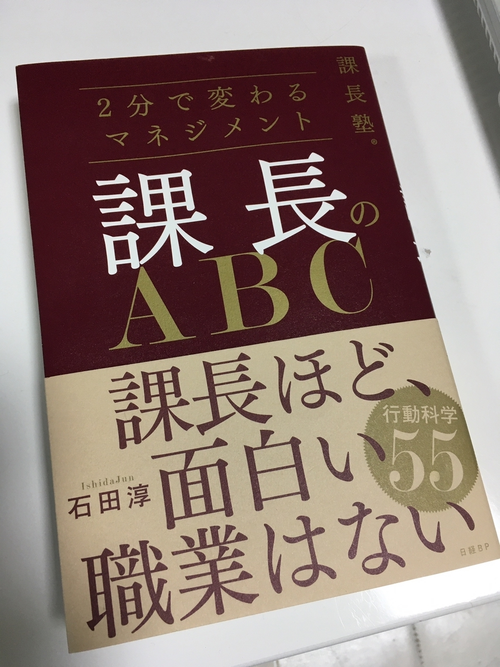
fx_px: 559
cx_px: 250
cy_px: 334
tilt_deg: -74.8
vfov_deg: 61.7
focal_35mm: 29
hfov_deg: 48.2
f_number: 2.2
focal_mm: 4.15
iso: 40
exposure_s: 1/30
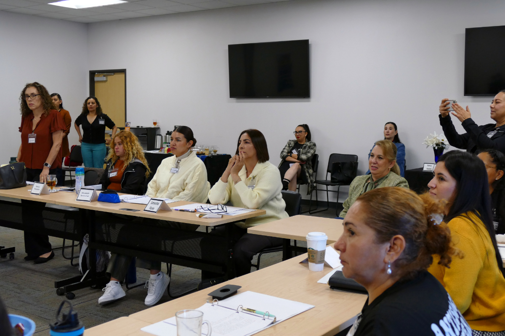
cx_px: 252
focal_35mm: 45
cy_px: 168
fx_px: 631
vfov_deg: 29.9
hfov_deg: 43.6
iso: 500
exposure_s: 1/80
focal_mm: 16.2
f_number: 3.2
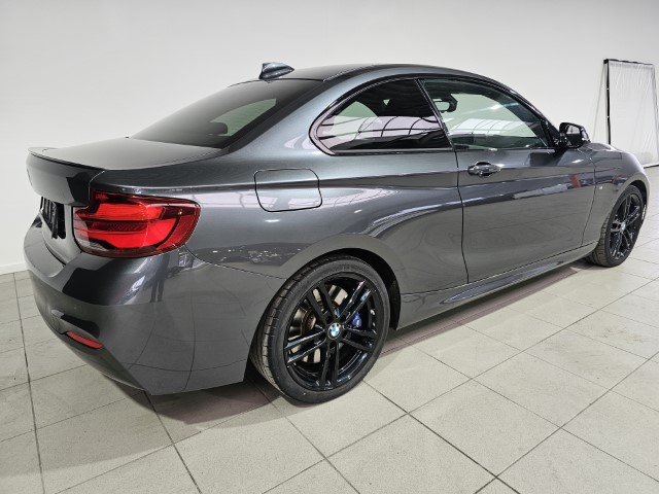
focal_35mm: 23
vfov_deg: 58.9
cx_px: 330
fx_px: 438
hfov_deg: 73.9
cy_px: 247
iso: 200
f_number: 1.7
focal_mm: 6.3
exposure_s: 1/180
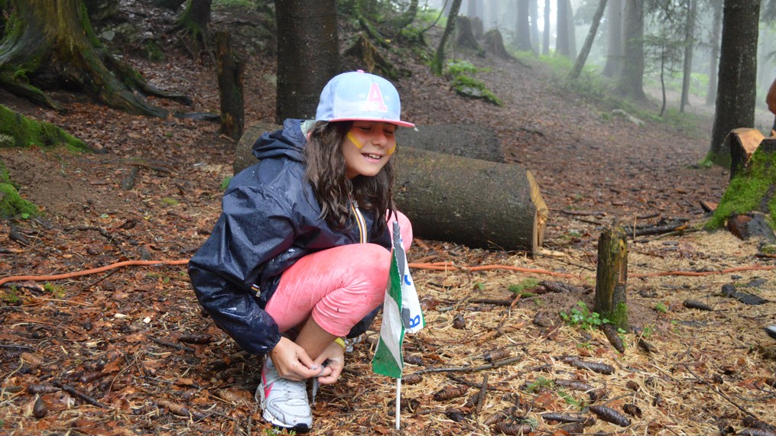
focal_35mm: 38
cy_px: 233
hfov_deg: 52.8
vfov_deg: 31.2
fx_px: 782
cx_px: 391
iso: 1800
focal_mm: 24
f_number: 4
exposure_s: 1/125
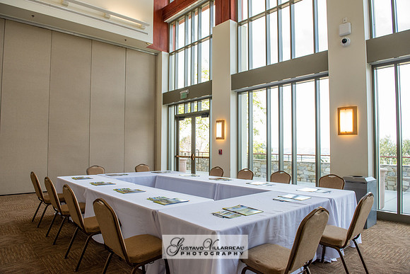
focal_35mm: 24
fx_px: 273
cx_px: 205
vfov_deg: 53.2
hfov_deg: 73.7
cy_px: 137
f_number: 6.3
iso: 800
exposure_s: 1/250
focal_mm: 24
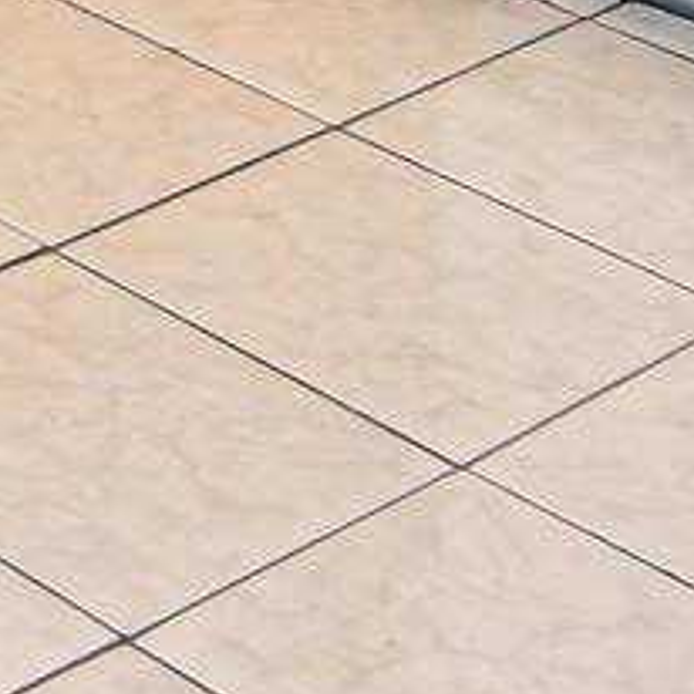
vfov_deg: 9.2
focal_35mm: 152
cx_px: -1108
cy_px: -1386
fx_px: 3448
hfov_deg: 9.8
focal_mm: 12
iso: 200
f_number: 4.5
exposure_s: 1/80
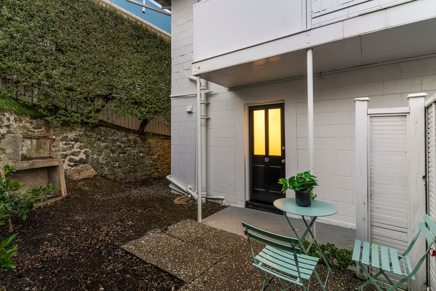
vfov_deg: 70.5
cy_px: 146
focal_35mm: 17
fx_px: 206
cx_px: 218
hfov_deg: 93.2
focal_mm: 17
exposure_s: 1/5
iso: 800
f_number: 9
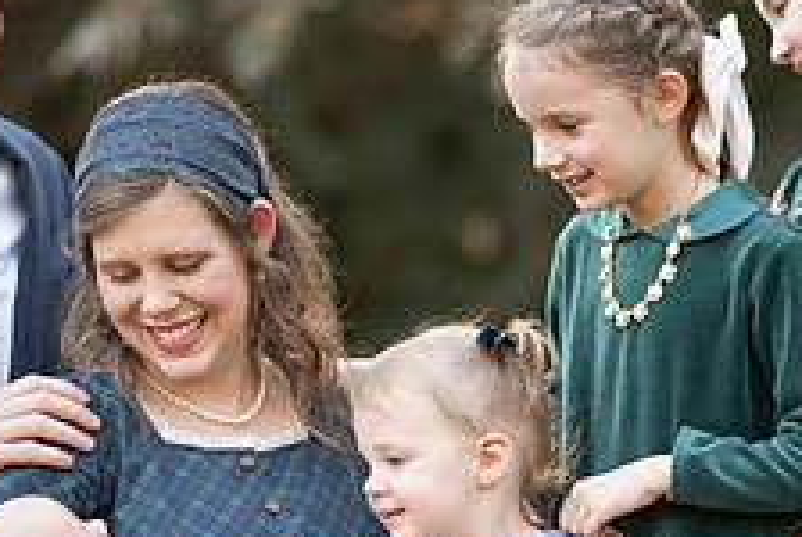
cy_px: 424
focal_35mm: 220
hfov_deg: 9.3
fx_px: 4907
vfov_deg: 6.3
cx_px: 412
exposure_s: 1/1000
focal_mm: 85
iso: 640
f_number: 2
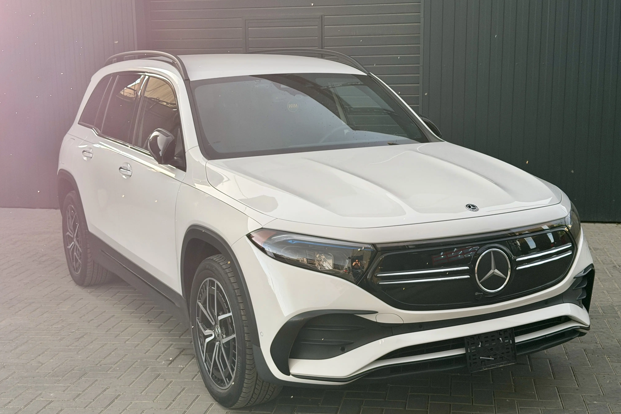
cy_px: 231
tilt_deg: -9.8
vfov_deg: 27.0
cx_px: 310
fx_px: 862
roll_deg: +1.5
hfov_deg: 39.6
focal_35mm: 50
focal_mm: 6.76
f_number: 1.78
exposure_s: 1/354
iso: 64
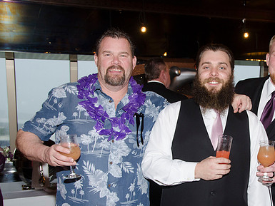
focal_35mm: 52
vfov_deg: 27.9
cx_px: 206
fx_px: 413
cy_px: 132
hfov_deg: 36.0
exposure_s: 1/60
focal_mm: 24
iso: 400
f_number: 5.6
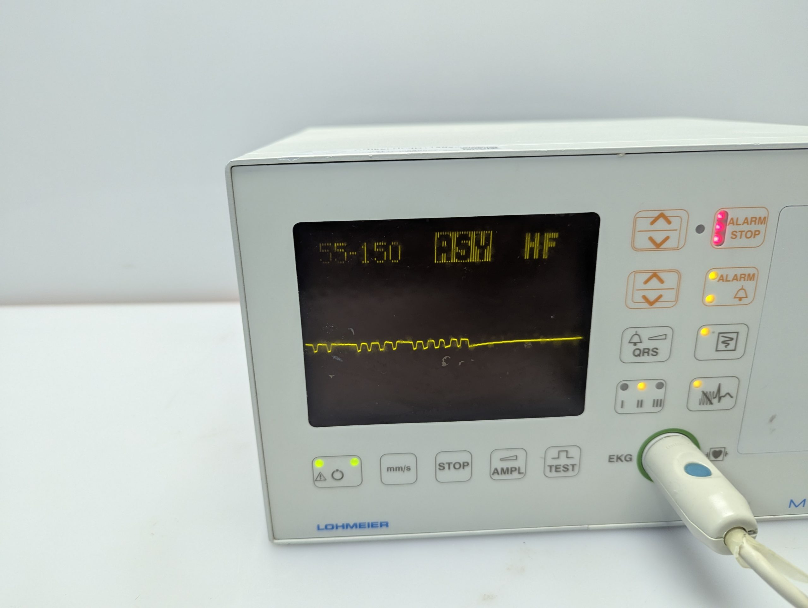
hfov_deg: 71.5
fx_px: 561
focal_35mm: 24
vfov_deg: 56.9
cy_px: 304
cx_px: 404
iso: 141
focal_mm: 6.81
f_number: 1.85
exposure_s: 1/100
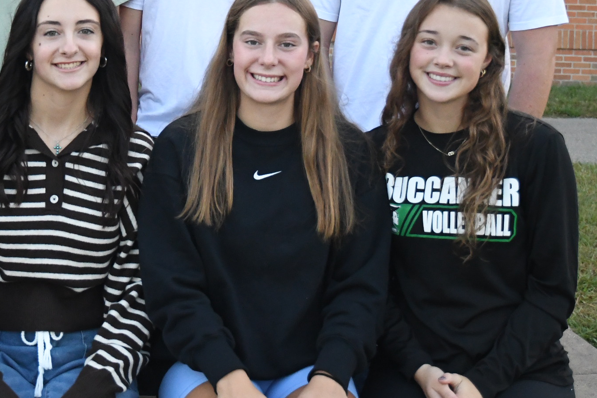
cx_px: 164
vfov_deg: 19.6
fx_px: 1128
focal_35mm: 68
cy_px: 22
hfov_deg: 29.3
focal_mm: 22
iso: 3200
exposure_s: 1/5000
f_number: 3
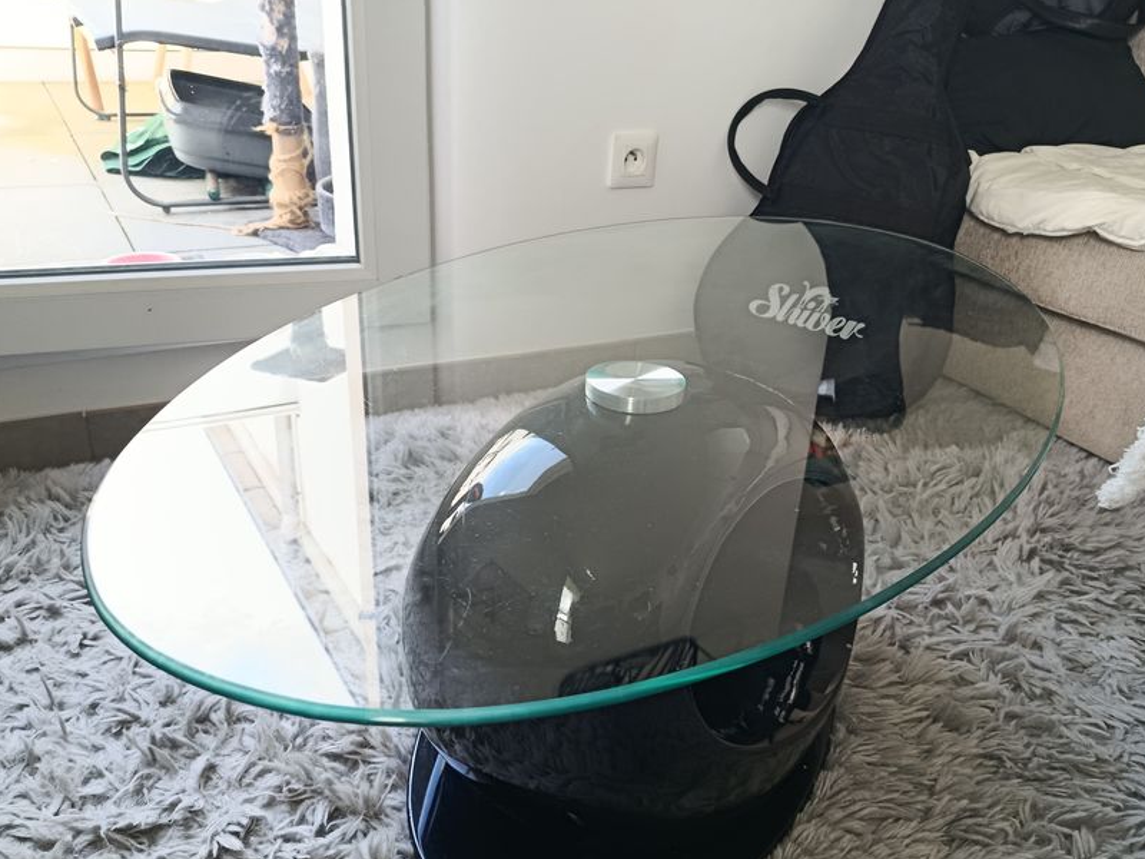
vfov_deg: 46.4
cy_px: 531
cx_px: 594
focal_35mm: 30
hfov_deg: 59.9
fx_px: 992
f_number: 1.7
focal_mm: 5.24
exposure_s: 1/100
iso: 750
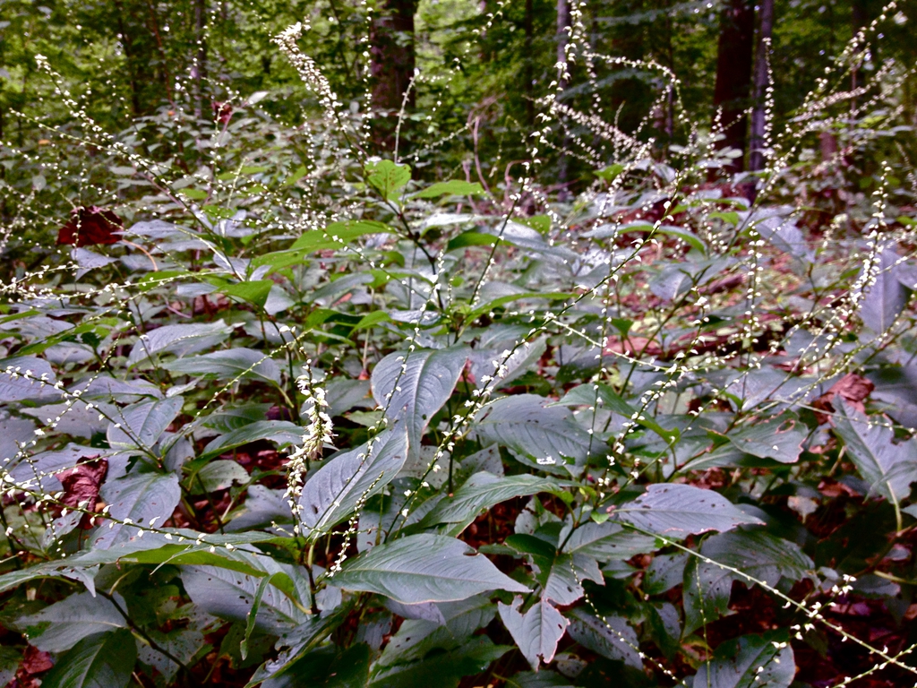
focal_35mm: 35
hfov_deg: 52.6
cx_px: 458
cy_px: 344
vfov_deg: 40.7
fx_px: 927
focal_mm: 4.28
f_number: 2.4
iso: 80
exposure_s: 1/20
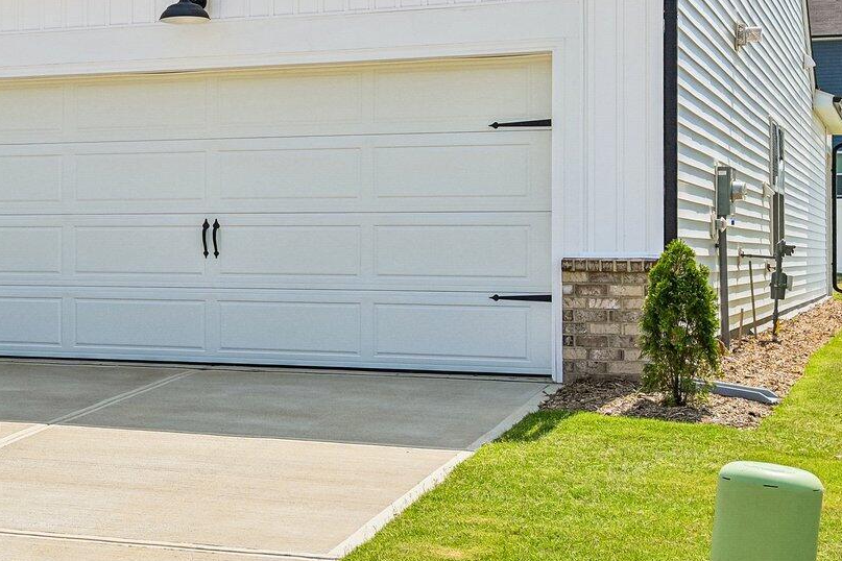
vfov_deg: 19.2
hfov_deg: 28.6
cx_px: 62
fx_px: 1573
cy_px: -91
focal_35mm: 67
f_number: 8
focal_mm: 26.5
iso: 100
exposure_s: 1/500
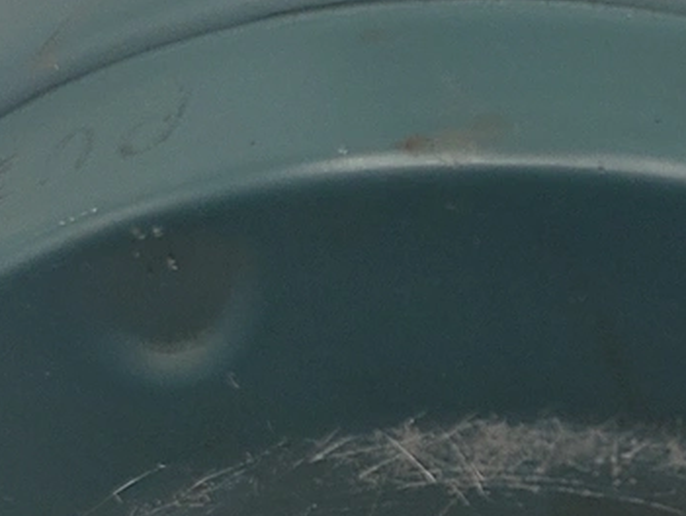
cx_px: 629
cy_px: 346
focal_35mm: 148
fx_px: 2936
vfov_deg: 10.0
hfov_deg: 13.2
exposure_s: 1/225
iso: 50
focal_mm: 4.3
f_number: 1.5
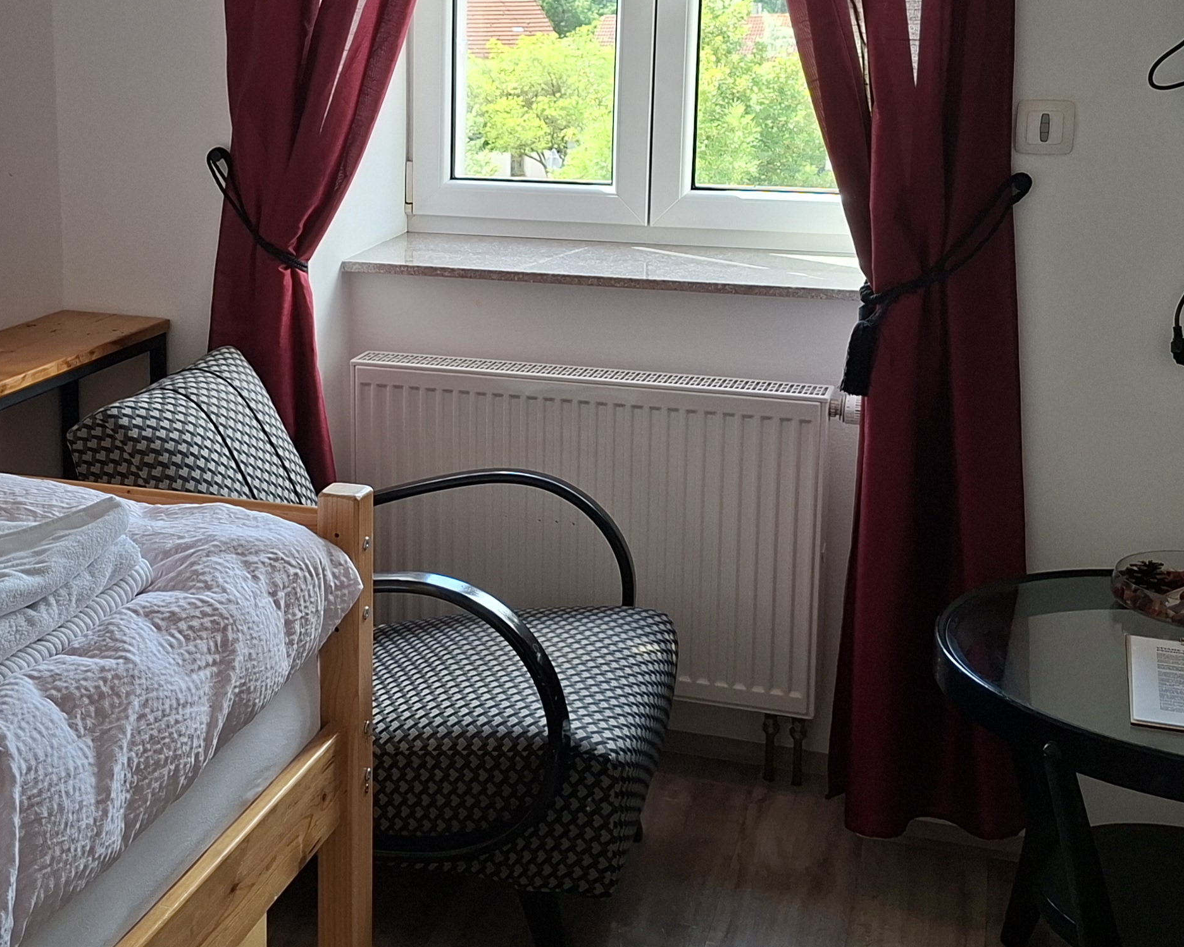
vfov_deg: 31.3
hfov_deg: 38.3
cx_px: 392
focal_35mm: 48
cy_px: 356
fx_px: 1682
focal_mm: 5.54
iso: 50
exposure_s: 1/100
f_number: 1.8
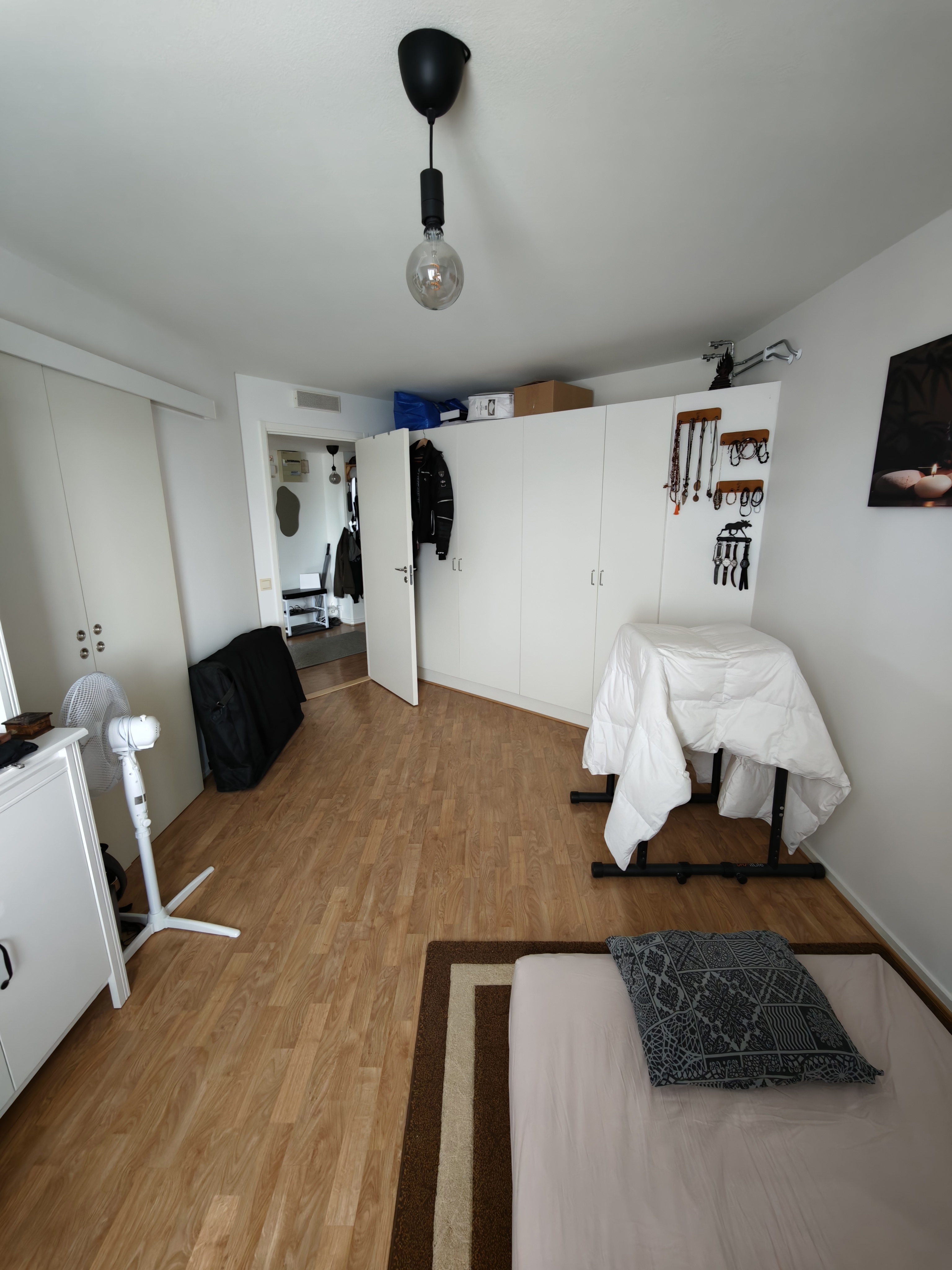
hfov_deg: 85.7
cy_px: 635
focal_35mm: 14
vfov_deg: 102.1
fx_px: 513
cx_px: 476
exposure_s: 1/33.3
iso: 800
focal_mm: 2.13
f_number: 2.2
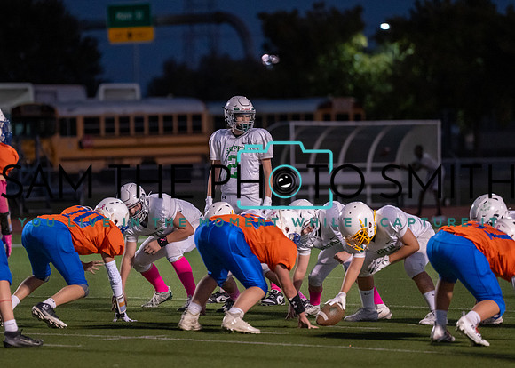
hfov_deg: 7.6
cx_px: 242
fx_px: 3901
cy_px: 154
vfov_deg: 5.4
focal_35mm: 267
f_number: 2.8
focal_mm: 200
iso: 3200
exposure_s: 1/1000
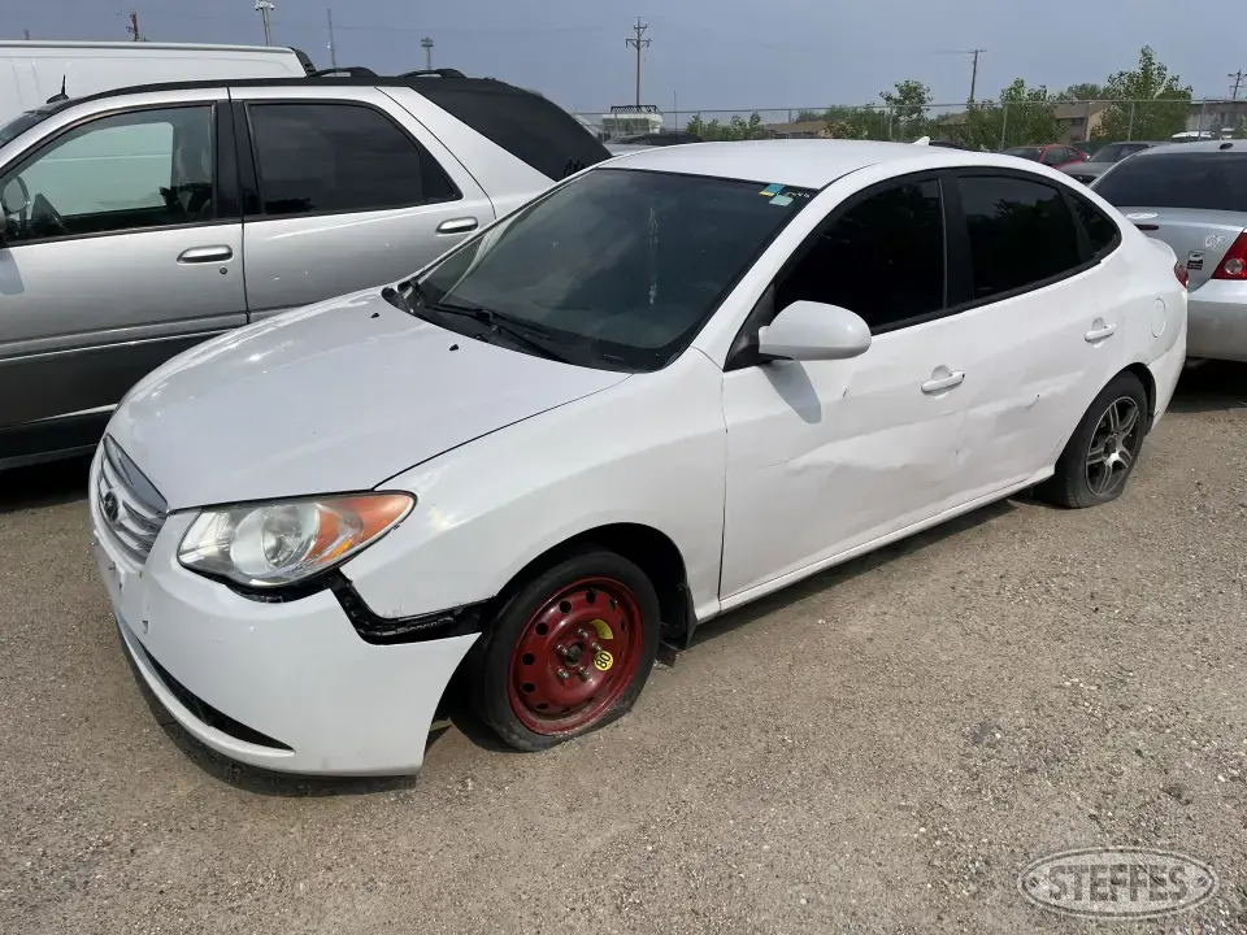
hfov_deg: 67.3
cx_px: 624
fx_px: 937
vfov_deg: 53.1
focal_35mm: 26
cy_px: 468
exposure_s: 1/9174
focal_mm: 5.1
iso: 32
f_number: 1.6
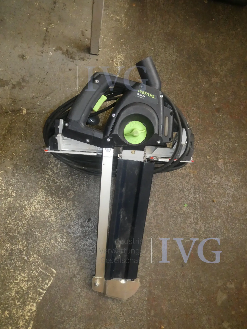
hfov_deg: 56.8
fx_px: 228
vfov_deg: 71.6
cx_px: 124
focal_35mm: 24
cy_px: 164
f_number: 3.3
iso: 800
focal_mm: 4.3
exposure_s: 1/60
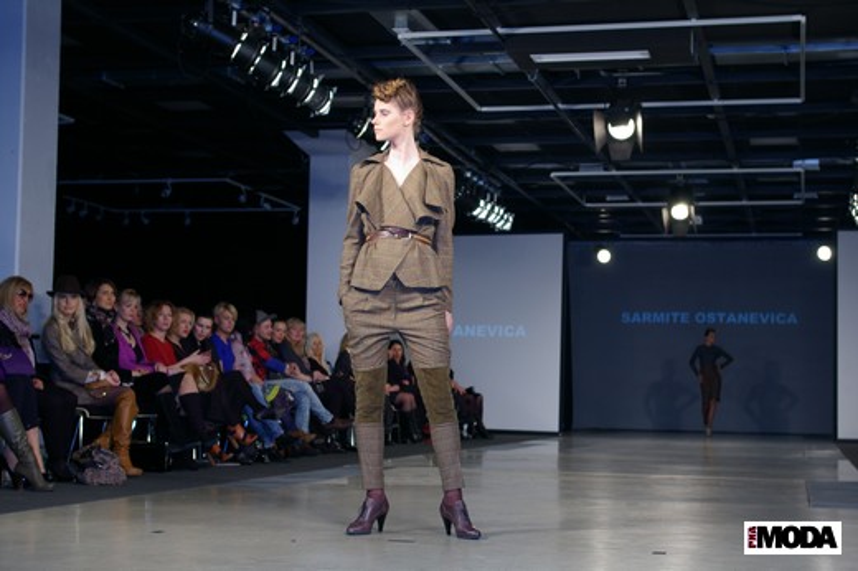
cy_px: 286
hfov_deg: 33.4
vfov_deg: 22.6
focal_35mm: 60
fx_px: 1429
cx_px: 429
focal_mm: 40
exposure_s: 1/60
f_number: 4.5
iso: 200
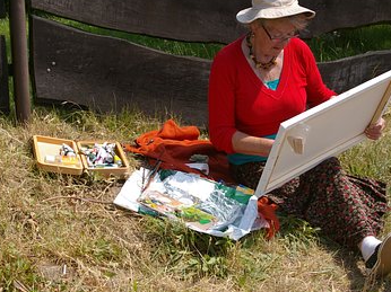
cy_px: 122
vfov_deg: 19.7
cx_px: 254
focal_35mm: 75
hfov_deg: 26.0
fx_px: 843
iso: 200
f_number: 11
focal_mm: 35
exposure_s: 1/125
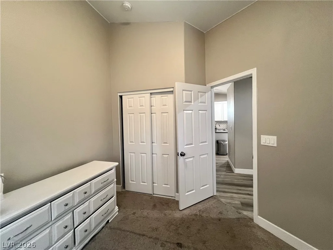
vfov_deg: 89.9
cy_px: 125
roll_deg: +0.9
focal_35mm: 13
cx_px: 166
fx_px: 125
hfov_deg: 106.2
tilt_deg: -2.3
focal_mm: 1.57
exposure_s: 1/60
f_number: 1.8
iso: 160
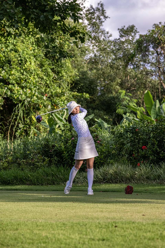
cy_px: 124
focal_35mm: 130
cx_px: 82
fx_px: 894
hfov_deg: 10.5
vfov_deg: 15.8
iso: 3200
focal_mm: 130
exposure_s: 1/5000
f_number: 5
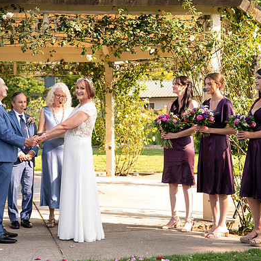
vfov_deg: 19.3
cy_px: 130
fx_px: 768
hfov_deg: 19.3
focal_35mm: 90
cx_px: 97
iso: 640
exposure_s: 1/400
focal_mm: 70
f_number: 5.6
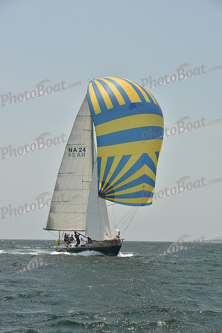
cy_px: 166
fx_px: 878
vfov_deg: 21.5
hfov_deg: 14.4
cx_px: 111
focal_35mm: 95
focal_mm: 95
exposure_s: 1/640
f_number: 6.3
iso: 250
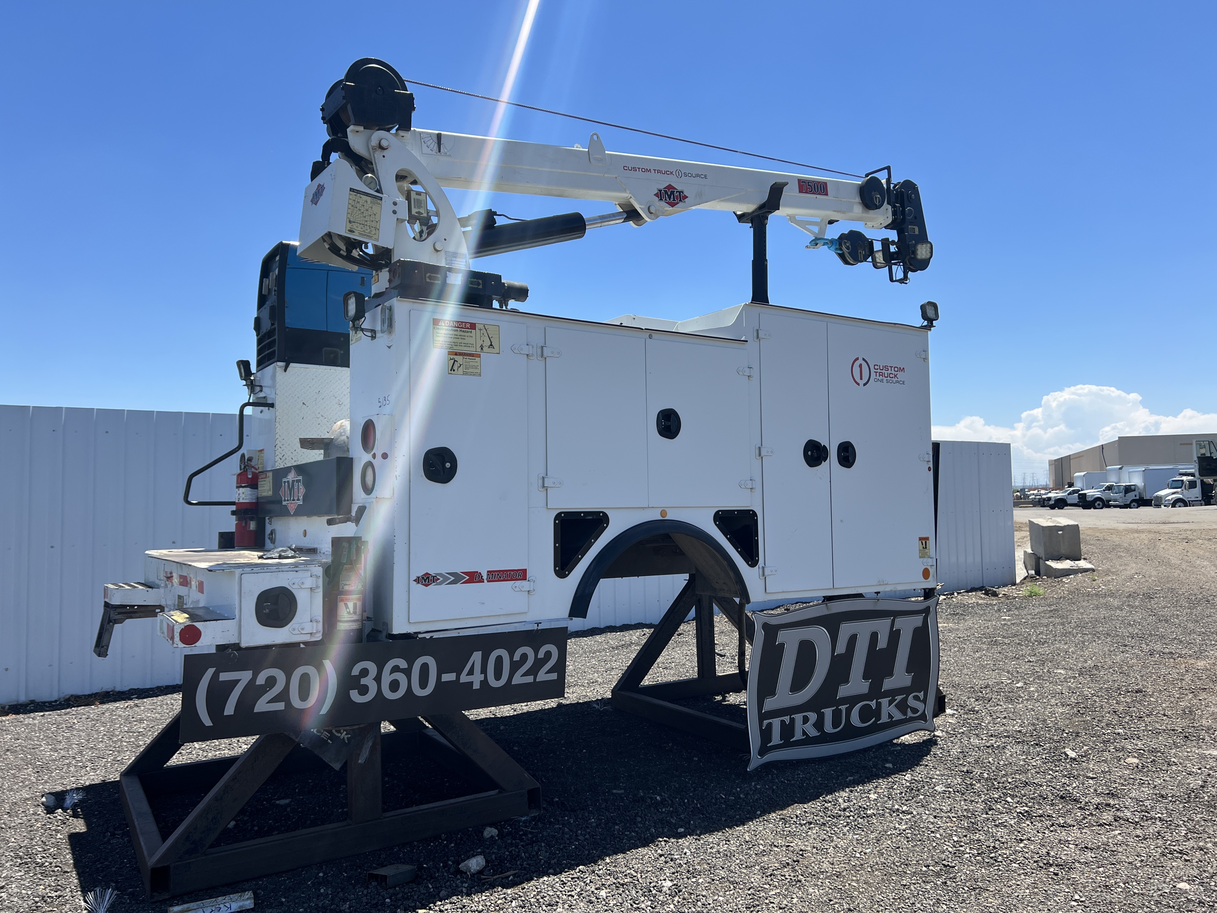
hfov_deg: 67.3
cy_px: 456
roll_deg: +0.8
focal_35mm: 26
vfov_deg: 53.1
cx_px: 608
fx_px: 914
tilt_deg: +2.8
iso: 50
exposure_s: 1/3571
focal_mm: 5.7
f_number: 1.5
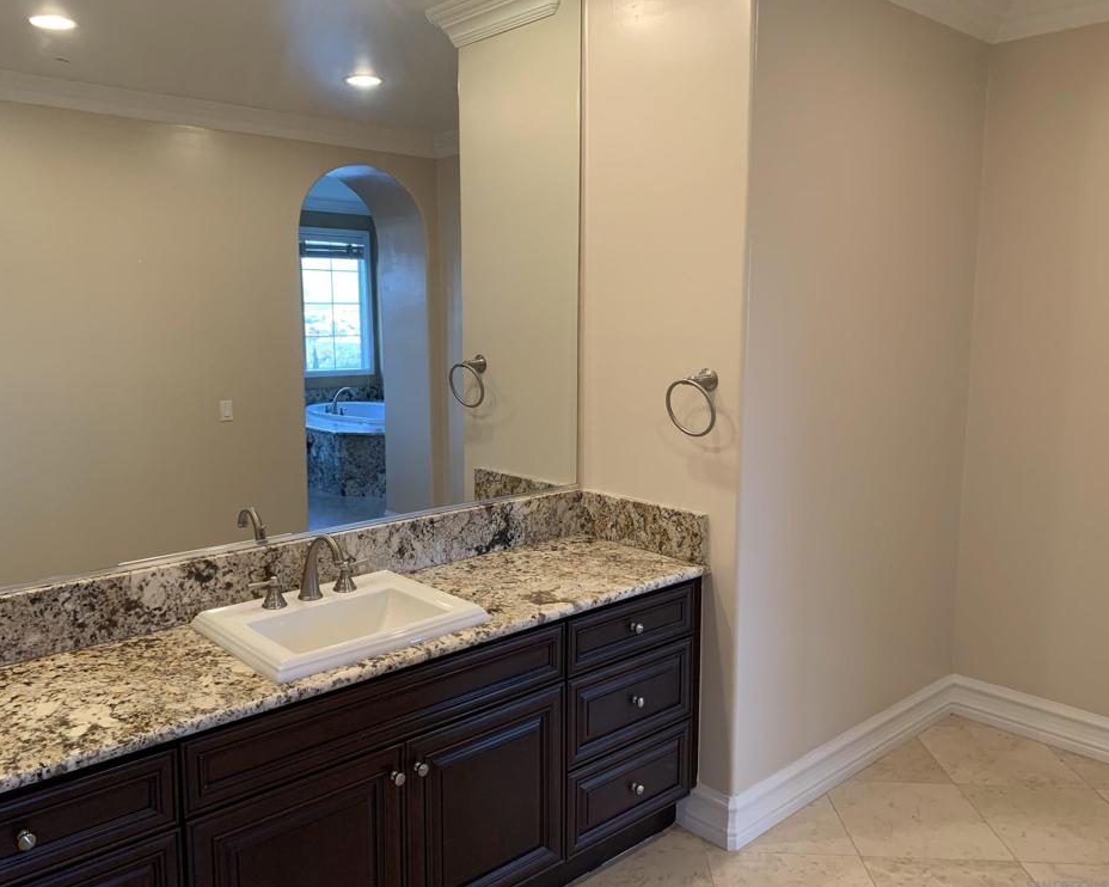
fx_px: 919
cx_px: 510
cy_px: 435
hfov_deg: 62.1
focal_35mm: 28
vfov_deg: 51.5
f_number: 1.8
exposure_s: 1/60
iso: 200
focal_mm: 4.25
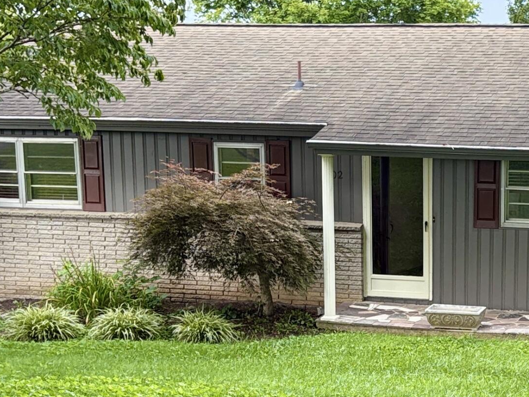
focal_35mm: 72
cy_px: 341
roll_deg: -0.2
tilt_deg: -12.1
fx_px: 1101
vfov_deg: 20.1
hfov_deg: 24.8
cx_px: 611
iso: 80
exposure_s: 1/243
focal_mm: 5.96
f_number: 1.6
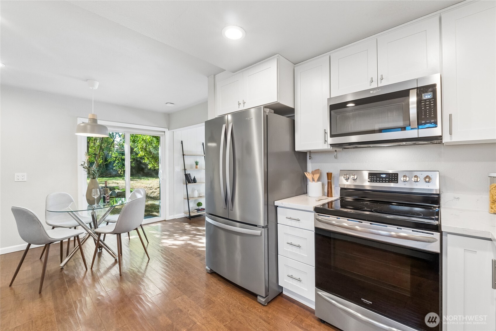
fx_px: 207
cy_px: 166
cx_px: 248
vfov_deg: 77.3
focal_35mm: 15
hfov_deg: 100.4
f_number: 9
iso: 250
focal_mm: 10
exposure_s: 1/3.33
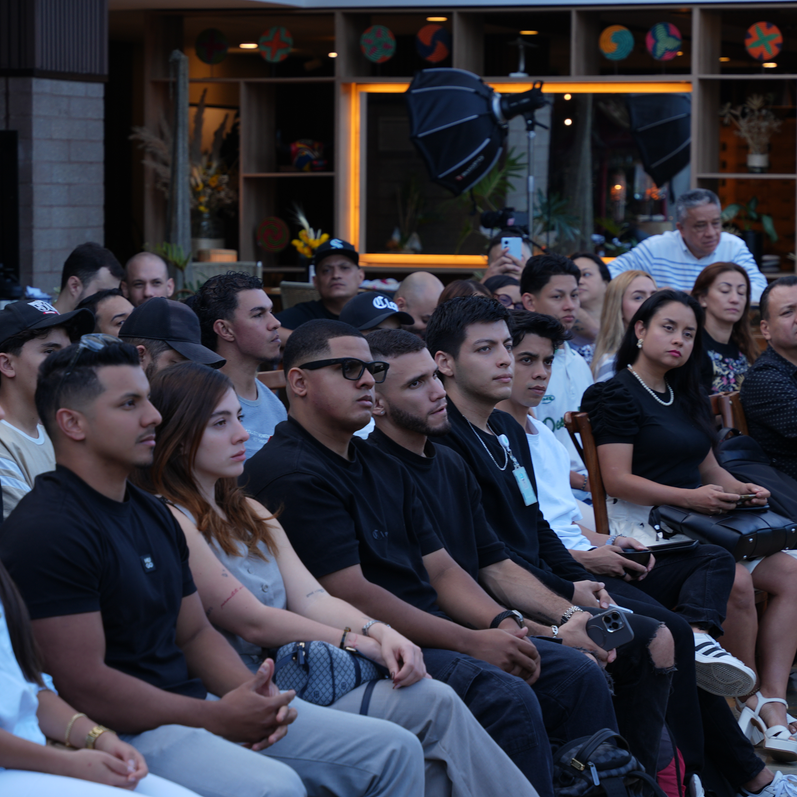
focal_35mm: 134
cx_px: 420
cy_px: 399
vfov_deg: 13.0
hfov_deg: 13.0
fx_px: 3491
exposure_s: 1/60
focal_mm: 70
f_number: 4
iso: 80
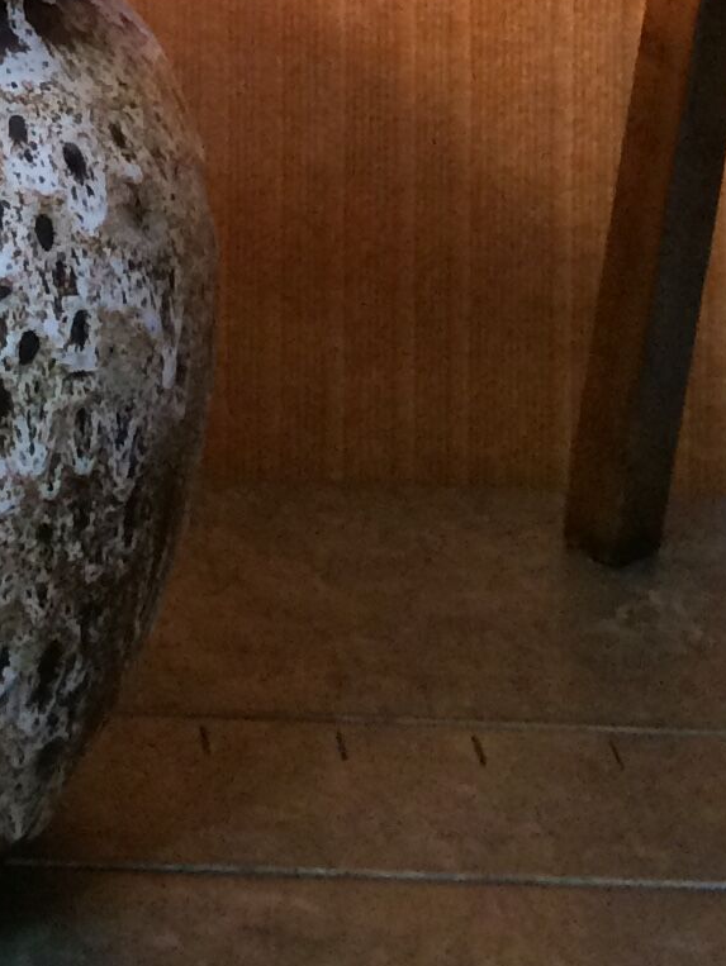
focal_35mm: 124
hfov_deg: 11.6
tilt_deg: -2.0
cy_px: -950
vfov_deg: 13.6
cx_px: -283
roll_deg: -0.9
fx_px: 3465
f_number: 2.2
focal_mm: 4.15
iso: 160
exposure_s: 1/33
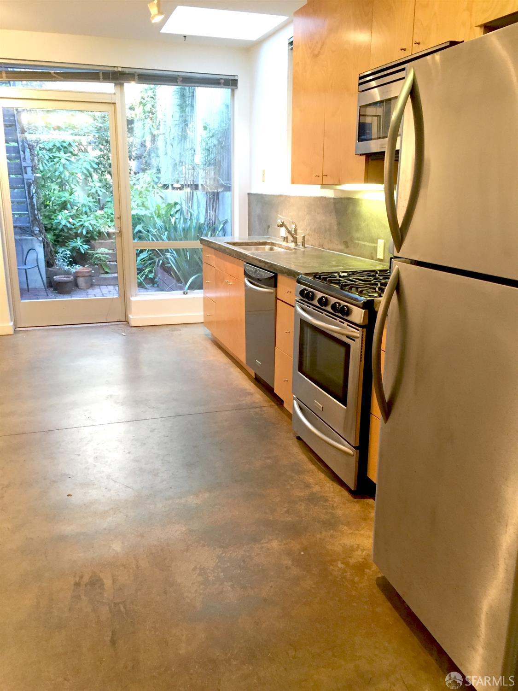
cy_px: 346
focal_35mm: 29
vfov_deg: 61.7
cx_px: 259
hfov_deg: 48.2
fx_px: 579
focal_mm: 4.15
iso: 200
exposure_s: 1/33
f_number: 2.2
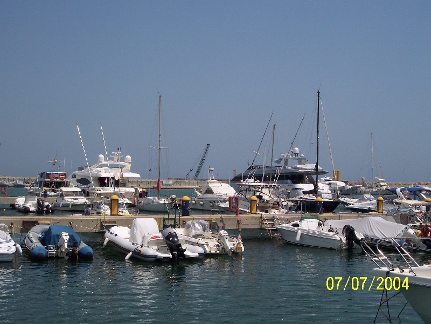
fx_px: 635
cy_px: 162
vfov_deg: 28.6
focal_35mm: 51
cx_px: 216
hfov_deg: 37.5
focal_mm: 10.7
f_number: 5.6
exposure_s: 1/1000
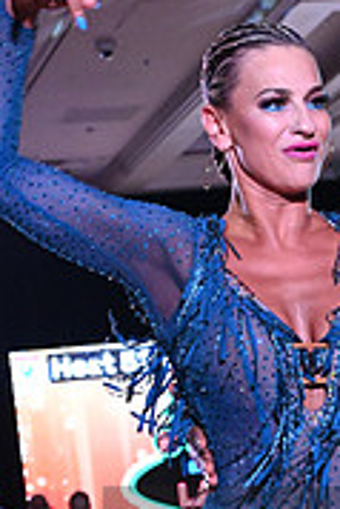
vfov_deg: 12.1
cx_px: 499
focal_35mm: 166
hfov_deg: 8.1
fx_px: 2347
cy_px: 583
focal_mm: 51
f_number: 6.3
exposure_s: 1/320
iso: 5000
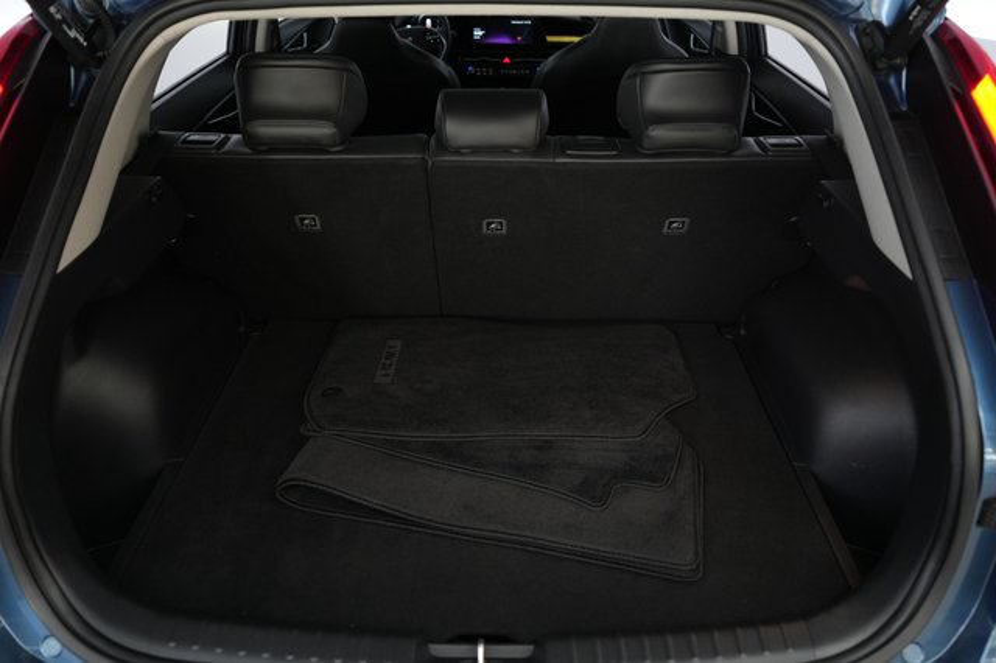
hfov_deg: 65.5
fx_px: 774
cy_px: 332
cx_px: 498
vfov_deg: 46.4
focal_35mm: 28
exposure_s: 1/160
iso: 3200
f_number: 2.8
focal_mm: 28
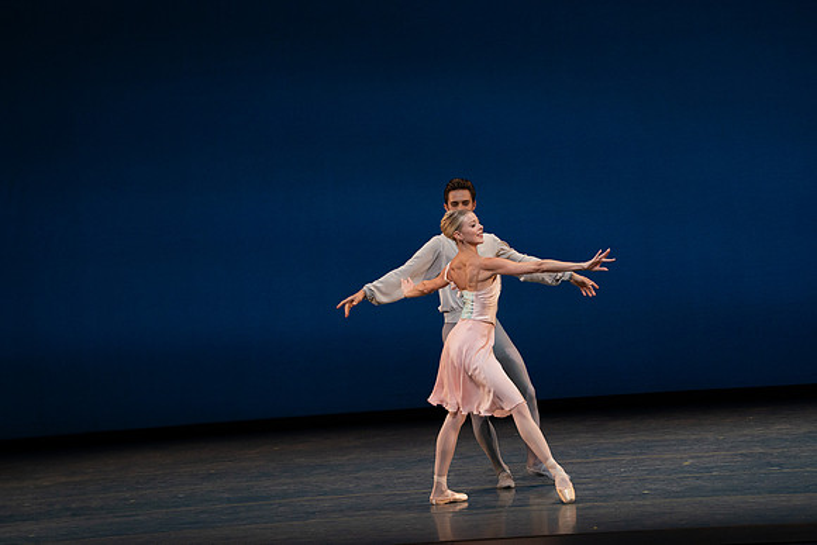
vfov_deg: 7.1
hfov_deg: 10.6
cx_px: 408
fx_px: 4404
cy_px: 272
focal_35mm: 194
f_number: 8
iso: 3200
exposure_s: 1/500
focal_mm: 194
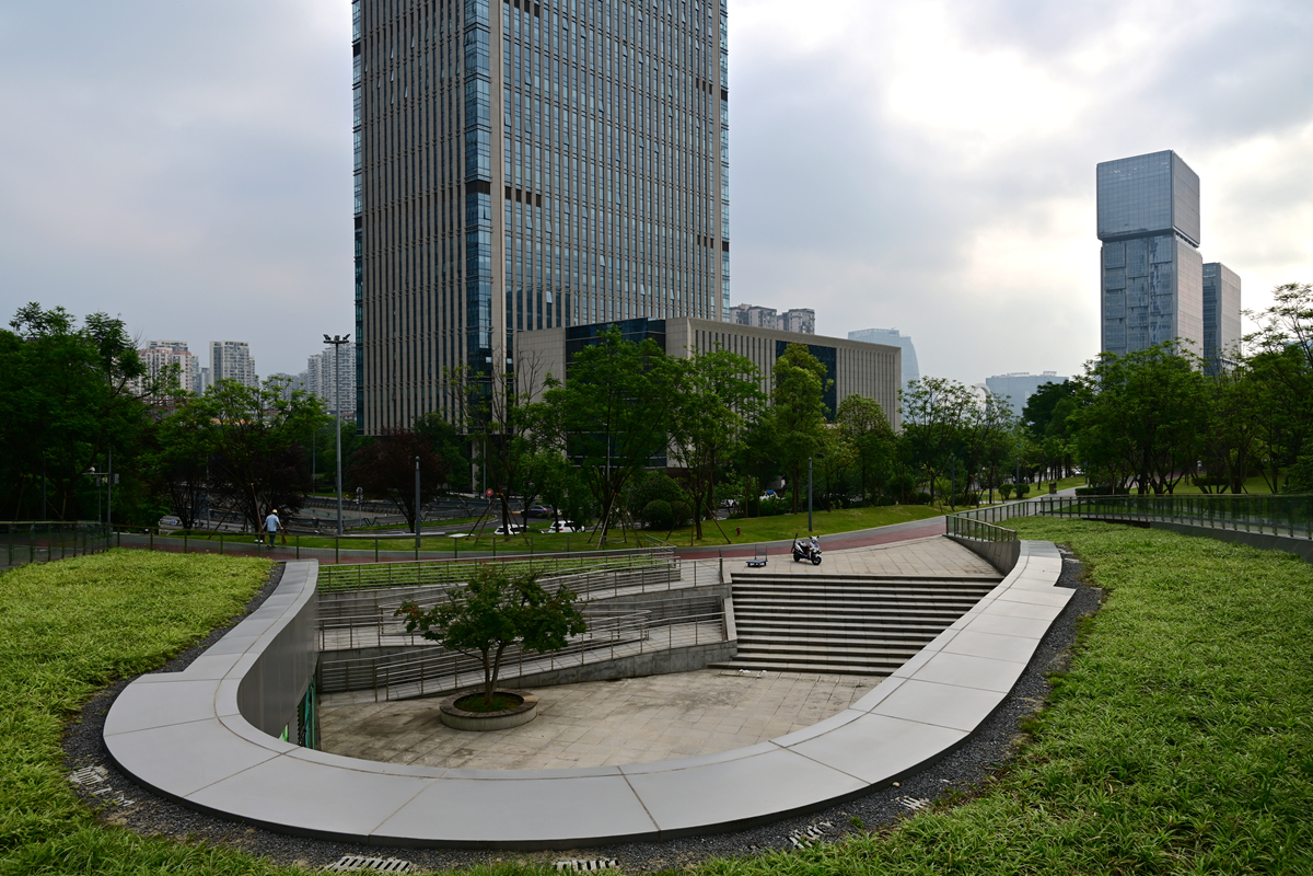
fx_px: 875
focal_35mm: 24
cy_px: 438
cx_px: 656
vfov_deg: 53.1
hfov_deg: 73.7
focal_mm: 24
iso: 100
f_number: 8
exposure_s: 1/125
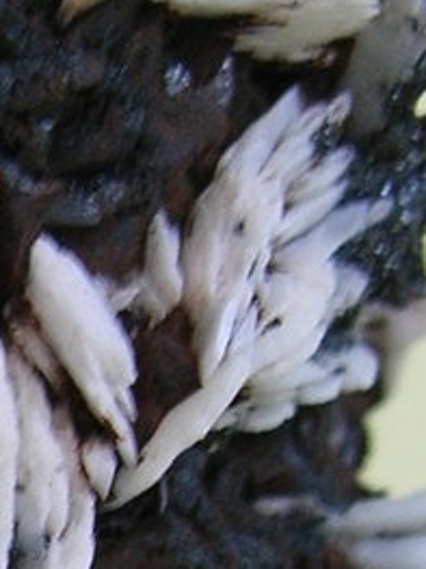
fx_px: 3596
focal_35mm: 219
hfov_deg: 6.5
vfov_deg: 8.8
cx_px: -470
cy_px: 941
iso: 50
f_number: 2.7
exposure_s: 1/13.4
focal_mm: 6
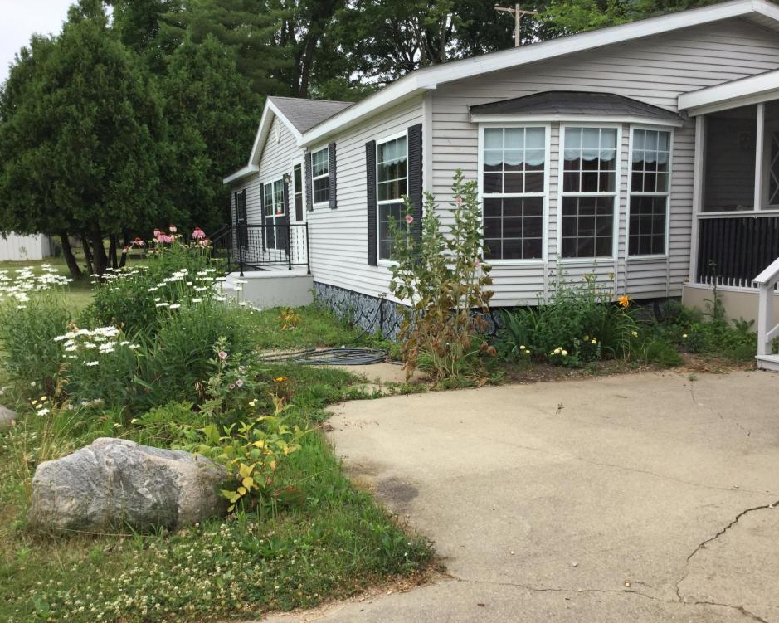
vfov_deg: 44.5
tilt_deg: -3.8
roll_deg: +2.7
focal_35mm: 33
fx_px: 761
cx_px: 392
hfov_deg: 54.2
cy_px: 318
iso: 25
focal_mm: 3.3
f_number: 2.4
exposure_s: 1/411
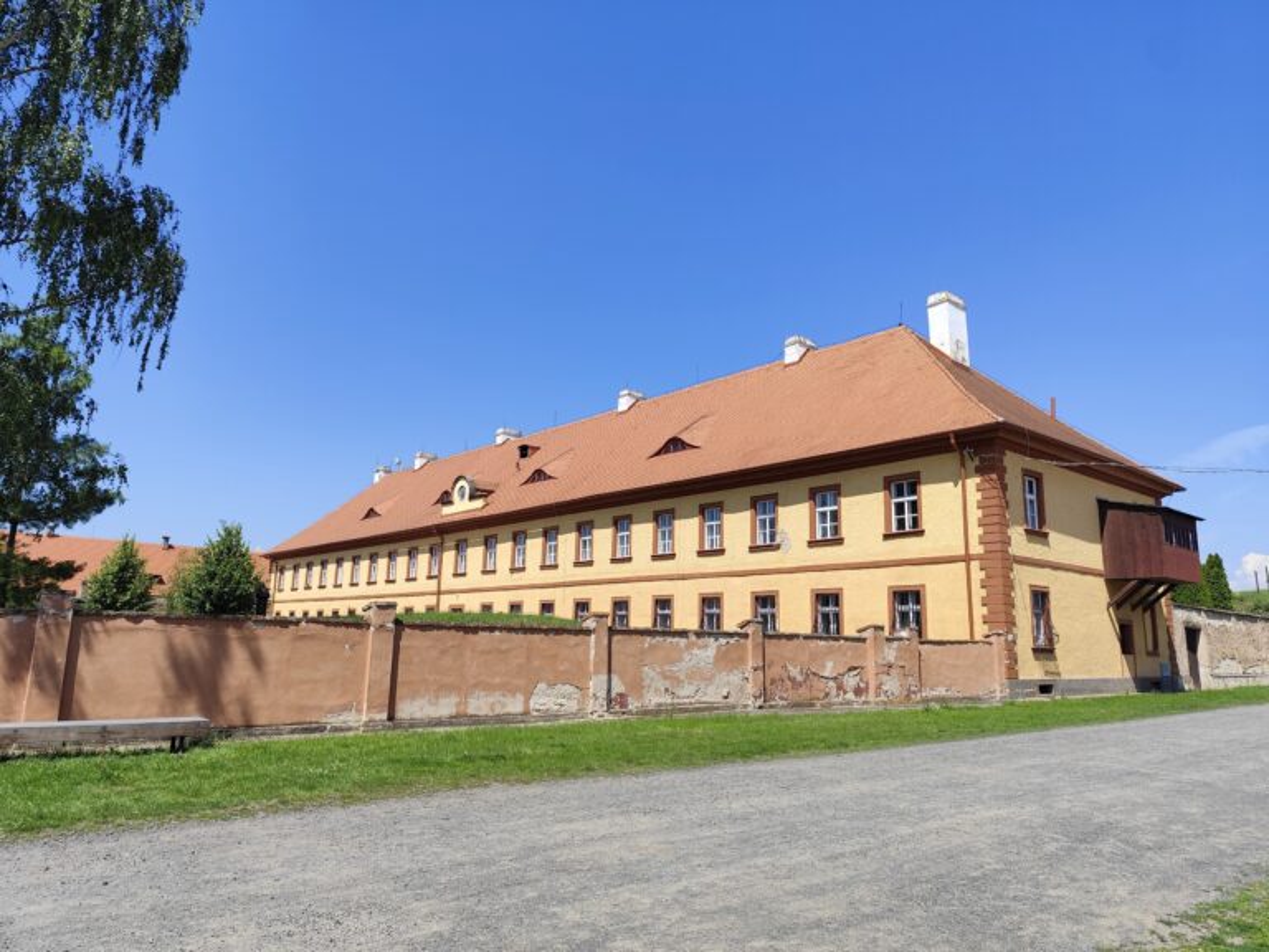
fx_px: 843
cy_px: 476
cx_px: 634
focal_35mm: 23
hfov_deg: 73.9
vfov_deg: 58.9
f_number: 1.65
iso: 50
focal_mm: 6.19
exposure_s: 1/835
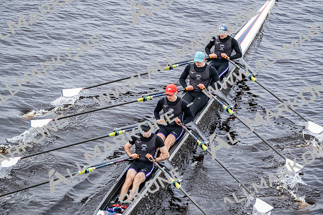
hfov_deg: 10.6
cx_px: 162
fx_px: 1741
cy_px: 108
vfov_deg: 7.1
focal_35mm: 194
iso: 500
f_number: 2.8
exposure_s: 1/2000
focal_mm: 194
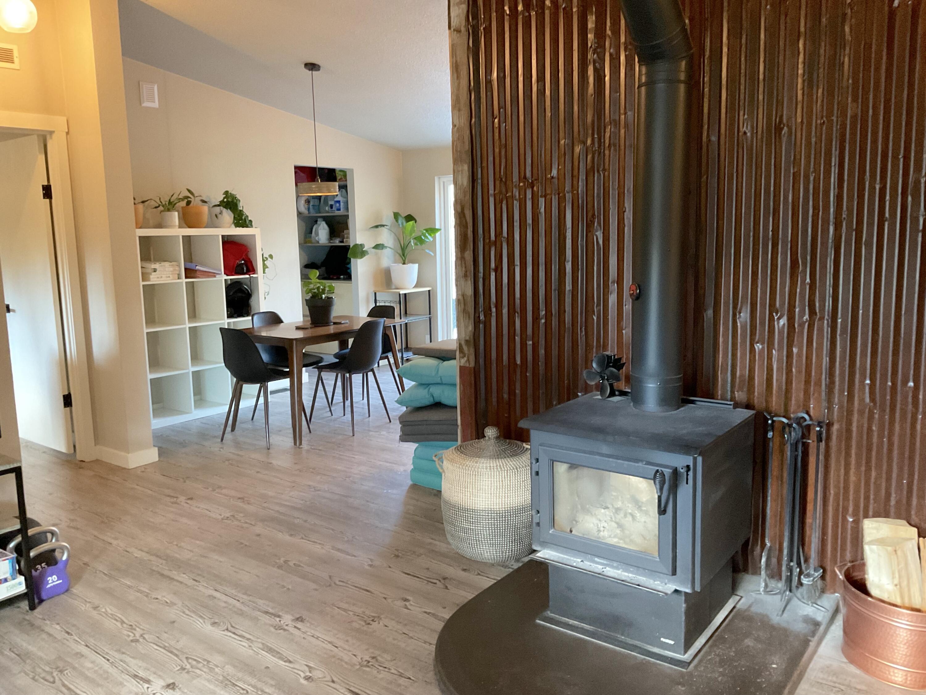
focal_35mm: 29
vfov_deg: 48.2
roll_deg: +1.4
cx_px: 463
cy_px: 348
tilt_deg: -8.6
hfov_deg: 61.7
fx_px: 776
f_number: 1.8
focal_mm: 3
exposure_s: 1/30
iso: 320
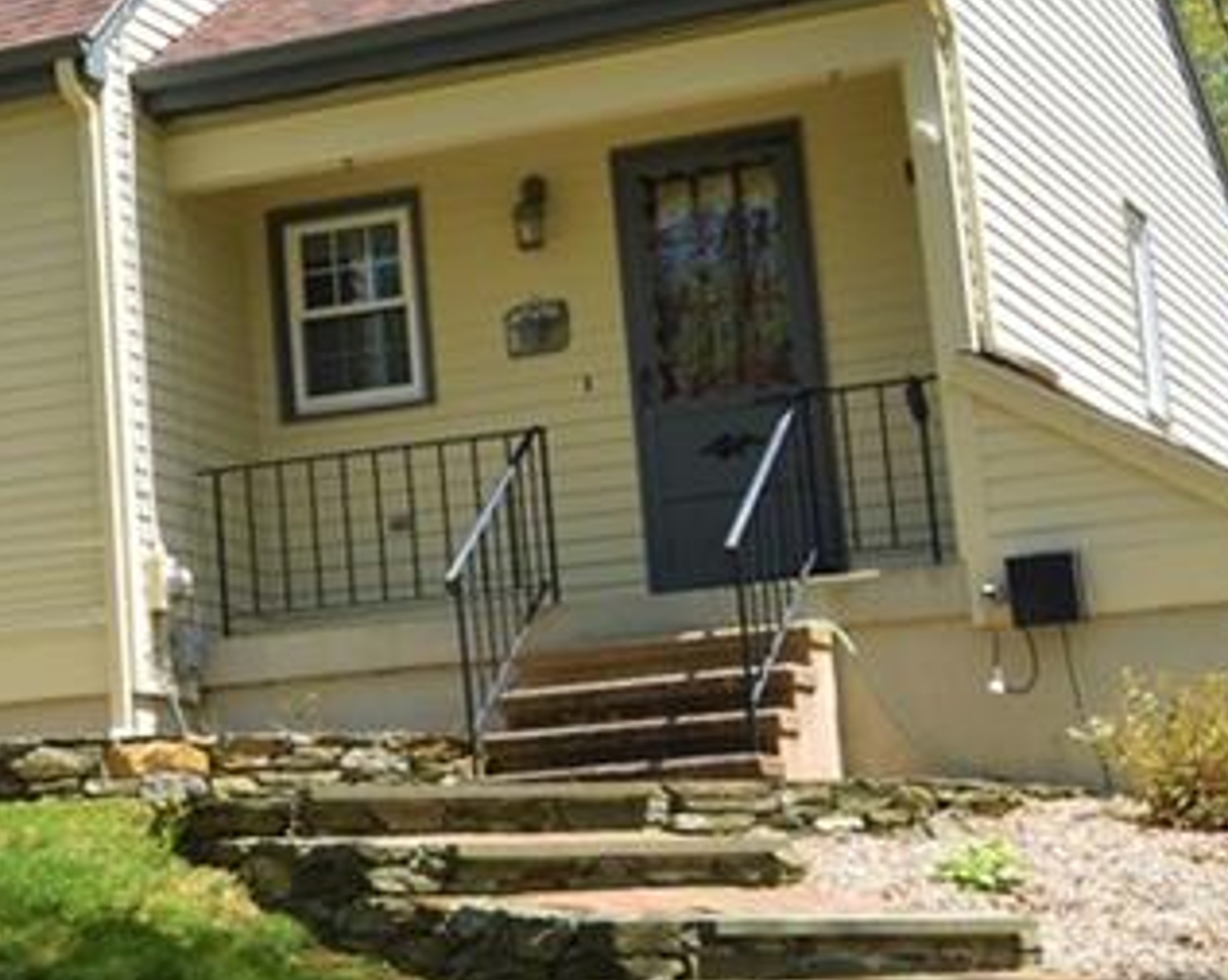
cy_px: 93
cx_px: -329
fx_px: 3304
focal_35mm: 91
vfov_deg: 16.6
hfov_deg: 19.5
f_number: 8
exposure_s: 1/200
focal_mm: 20
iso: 100
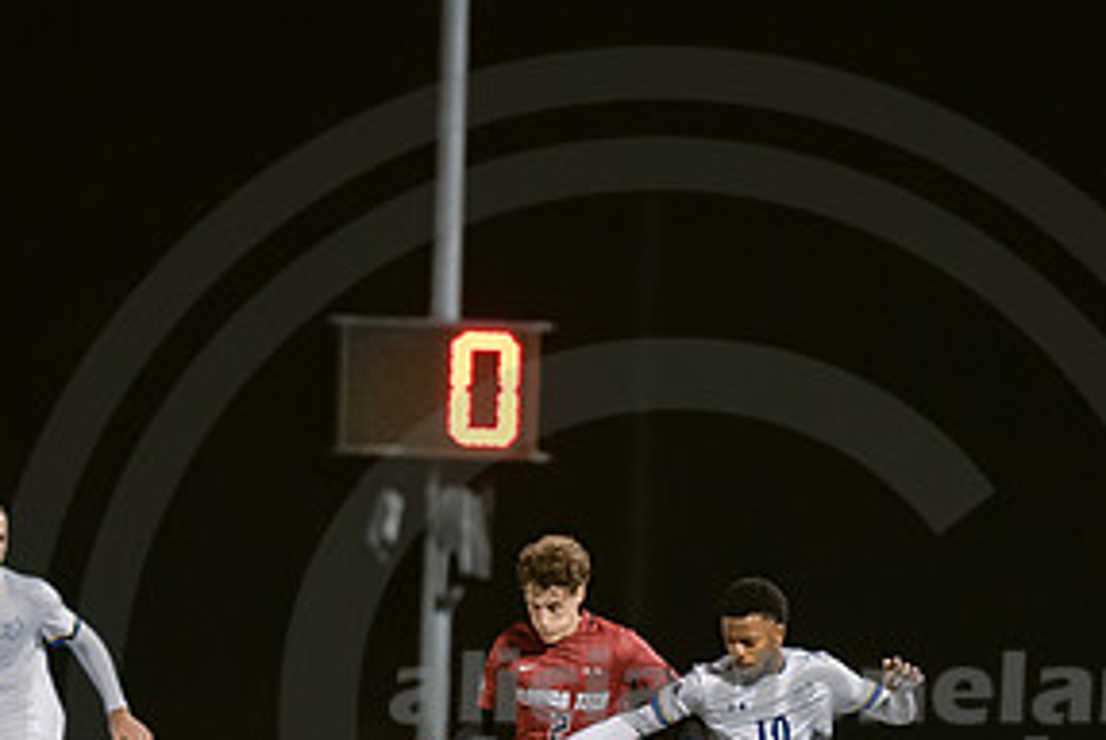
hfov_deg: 3.5
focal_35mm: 592
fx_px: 18206
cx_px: 712
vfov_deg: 2.3
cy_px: 914
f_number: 2.8
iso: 2500
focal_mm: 200
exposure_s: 1/500
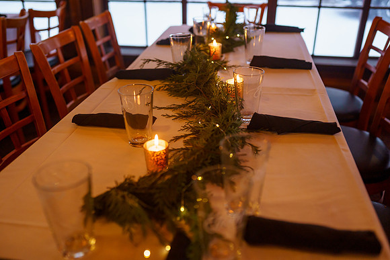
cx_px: 195
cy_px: 130
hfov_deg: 54.4
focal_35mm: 35
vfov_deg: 37.9
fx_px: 379
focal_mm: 35
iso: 500
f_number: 2
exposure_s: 1/250
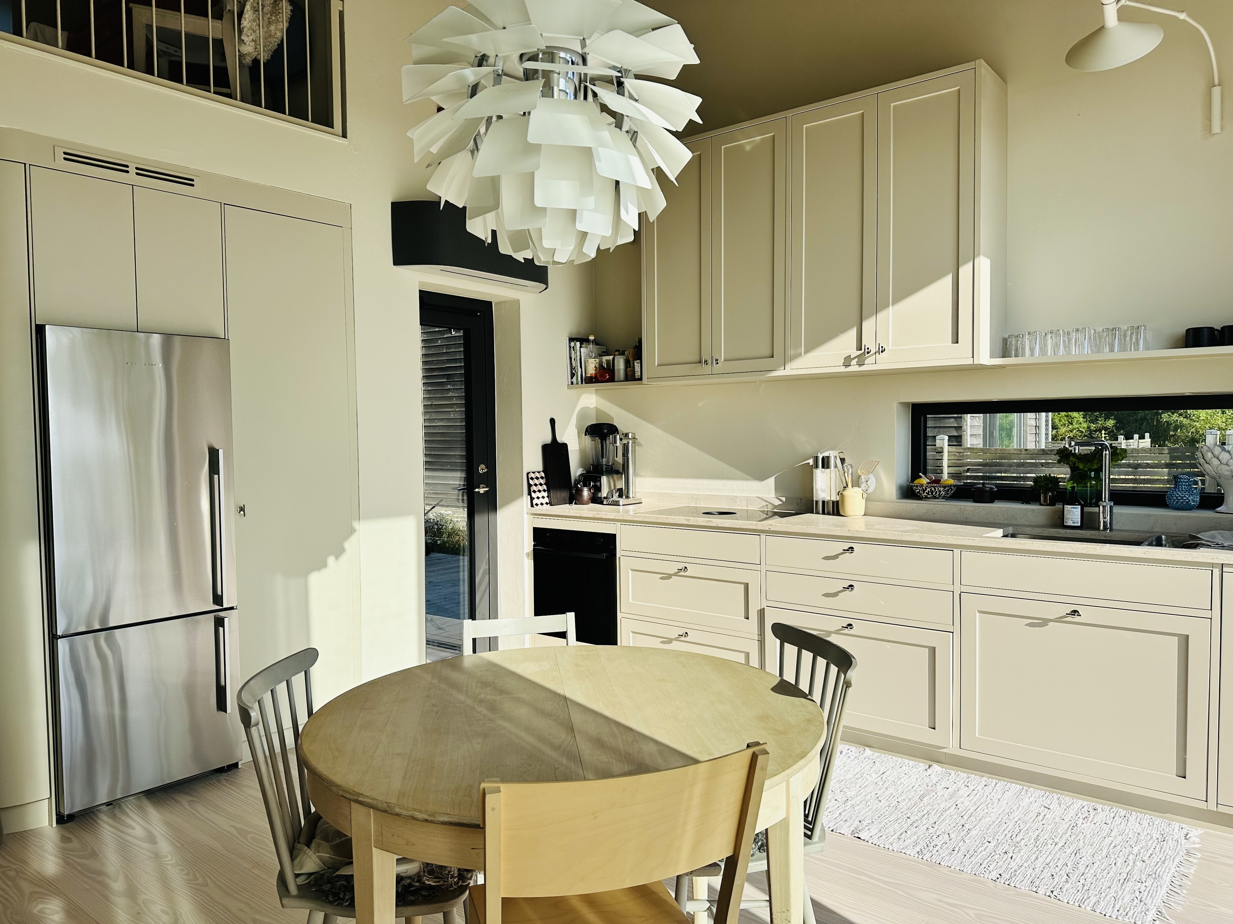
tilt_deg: -2.4
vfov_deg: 56.8
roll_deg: +0.7
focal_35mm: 24
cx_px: 616
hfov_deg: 71.6
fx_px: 855
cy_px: 462
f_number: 1.78
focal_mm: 6.86
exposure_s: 1/3356
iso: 80
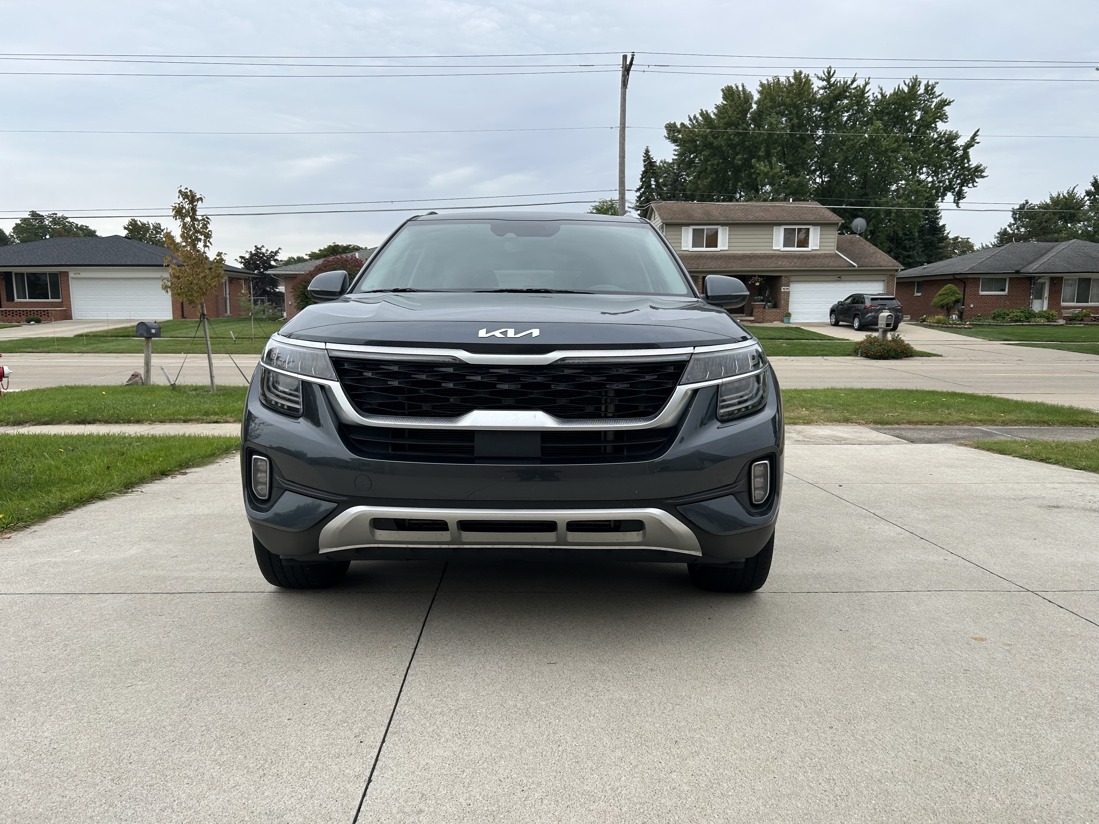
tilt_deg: -8.1
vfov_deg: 53.1
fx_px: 825
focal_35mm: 26
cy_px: 412
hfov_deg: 67.3
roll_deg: +0.2
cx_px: 550
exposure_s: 1/1029
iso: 50
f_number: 1.5
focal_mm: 5.7
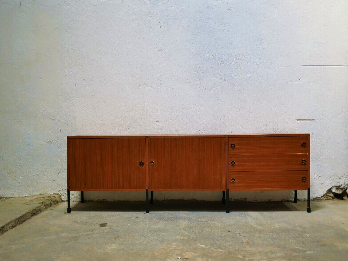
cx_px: 174
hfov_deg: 46.8
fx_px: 402
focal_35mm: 40
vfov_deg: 36.0
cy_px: 130
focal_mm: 20
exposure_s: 1/60
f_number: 1.7
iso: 200
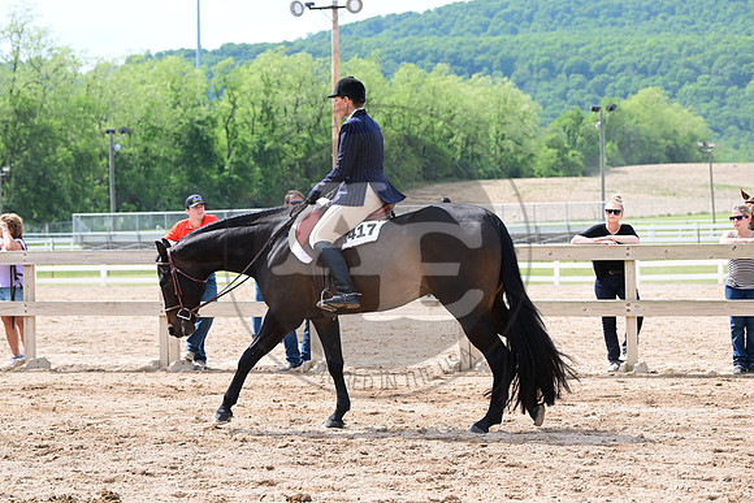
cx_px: 377
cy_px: 252
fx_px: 2053
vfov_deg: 14.0
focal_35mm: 98
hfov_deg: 20.8
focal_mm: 98
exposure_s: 1/2000
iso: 800
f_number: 5.6
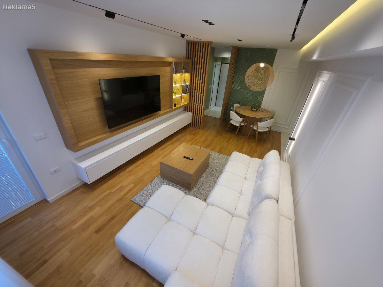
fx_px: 144
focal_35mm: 13
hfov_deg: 106.2
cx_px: 192
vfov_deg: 89.9
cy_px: 144
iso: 25
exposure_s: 1/50
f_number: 1.9
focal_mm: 2.2
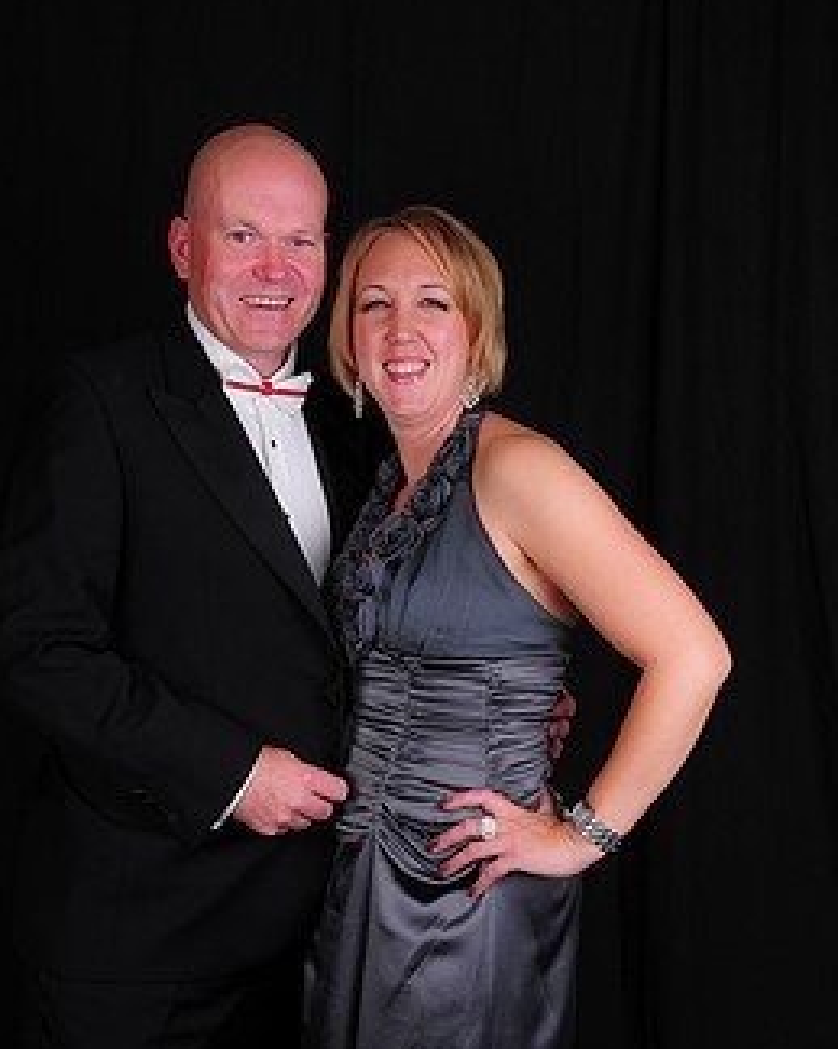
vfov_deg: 33.1
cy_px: 657
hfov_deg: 26.8
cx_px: 393
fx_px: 1757
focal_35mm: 57
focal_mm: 29
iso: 200
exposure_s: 1/125
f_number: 8
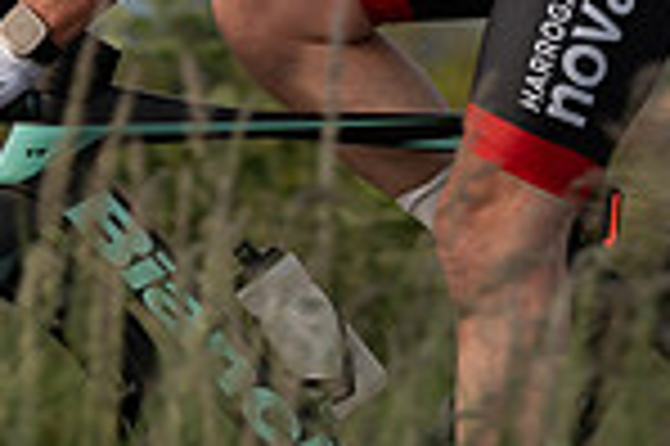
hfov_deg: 3.6
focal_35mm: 581
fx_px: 10801
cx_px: 142
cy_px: -219
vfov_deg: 2.4
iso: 160
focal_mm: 123
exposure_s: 1/1000
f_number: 4
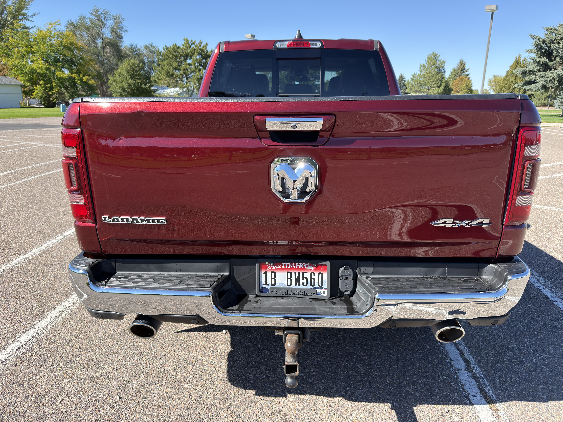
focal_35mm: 24
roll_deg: +0.3
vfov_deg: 56.8
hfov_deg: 71.6
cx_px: 282
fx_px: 390
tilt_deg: -15.5
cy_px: 211
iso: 100
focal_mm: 6.76
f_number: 1.78
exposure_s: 1/1792
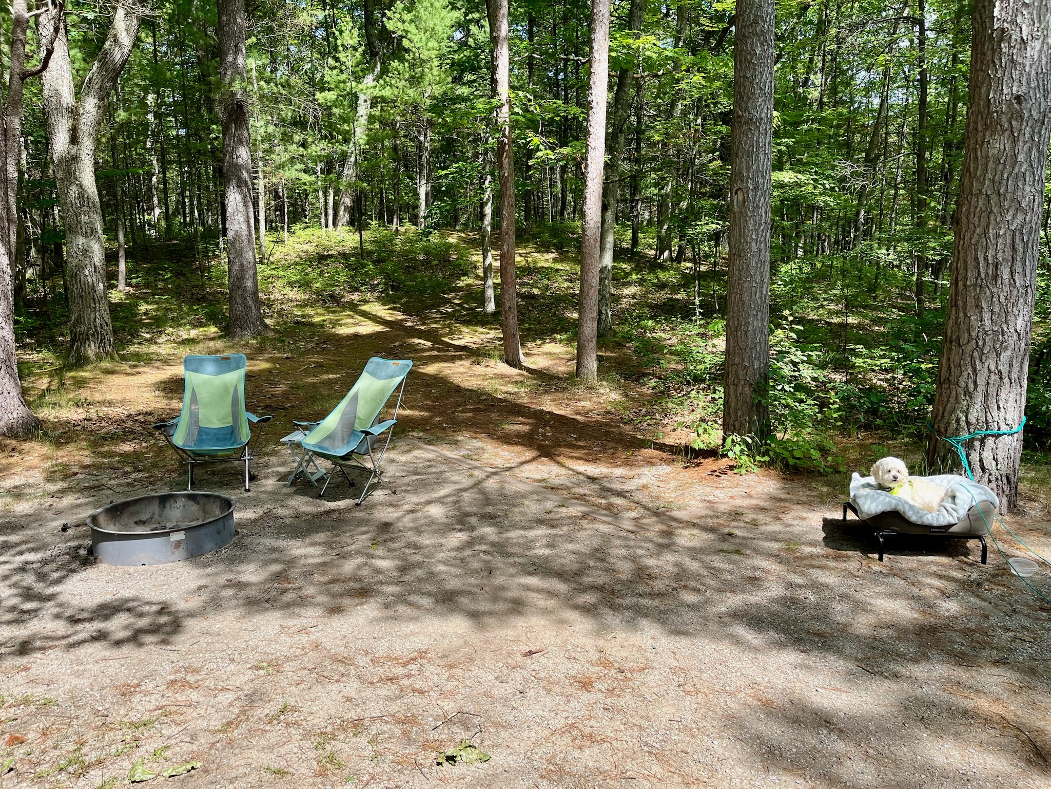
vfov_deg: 53.1
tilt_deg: -8.9
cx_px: 526
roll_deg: +0.9
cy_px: 394
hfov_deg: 67.3
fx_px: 789
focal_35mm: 26
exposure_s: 1/858
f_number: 1.6
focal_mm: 5.1
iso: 50
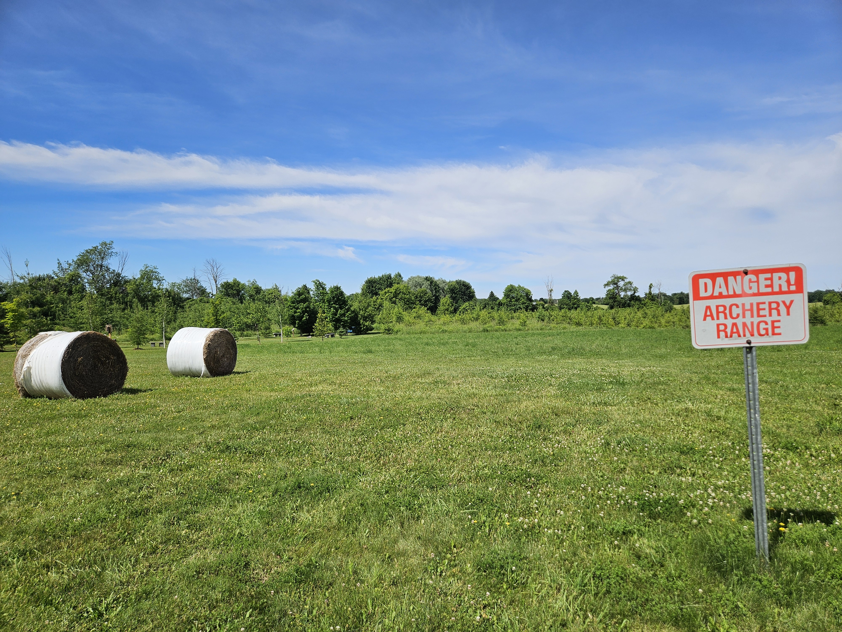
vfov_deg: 58.9
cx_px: 421
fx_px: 559
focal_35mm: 23
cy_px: 316
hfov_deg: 73.9
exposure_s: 1/4043
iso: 25
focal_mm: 5.4
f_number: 1.8
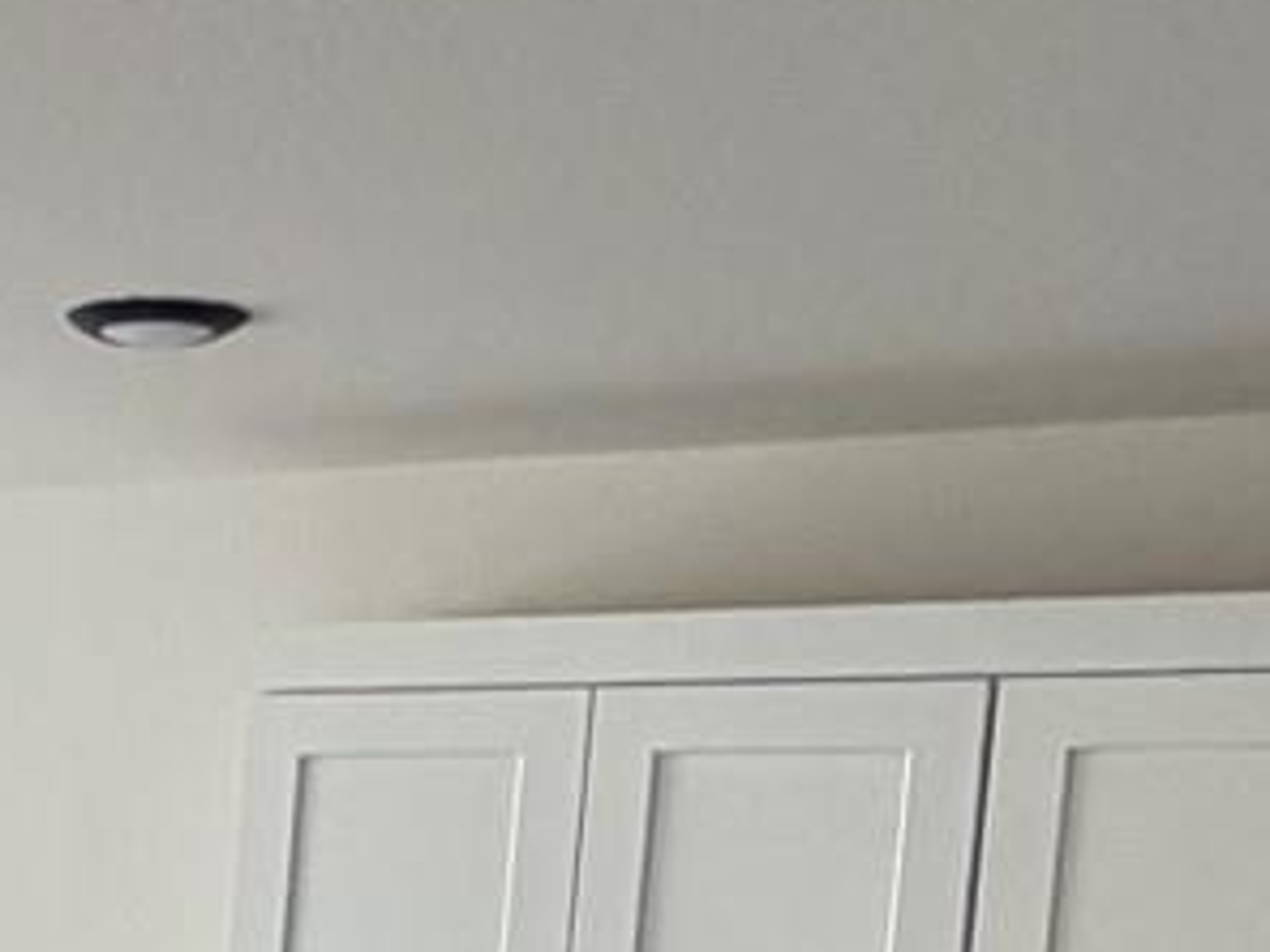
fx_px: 3559
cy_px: 1377
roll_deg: -3.0
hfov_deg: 17.8
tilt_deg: -5.6
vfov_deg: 14.4
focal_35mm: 97
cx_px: -708
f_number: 2.2
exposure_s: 1/121
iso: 160
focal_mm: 2.22
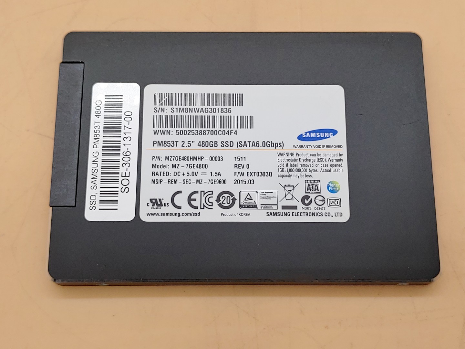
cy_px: 174
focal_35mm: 52
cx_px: 232
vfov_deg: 28.0
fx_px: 699
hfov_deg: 36.8
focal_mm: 4.36
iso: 50
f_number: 1.8
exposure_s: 1/120
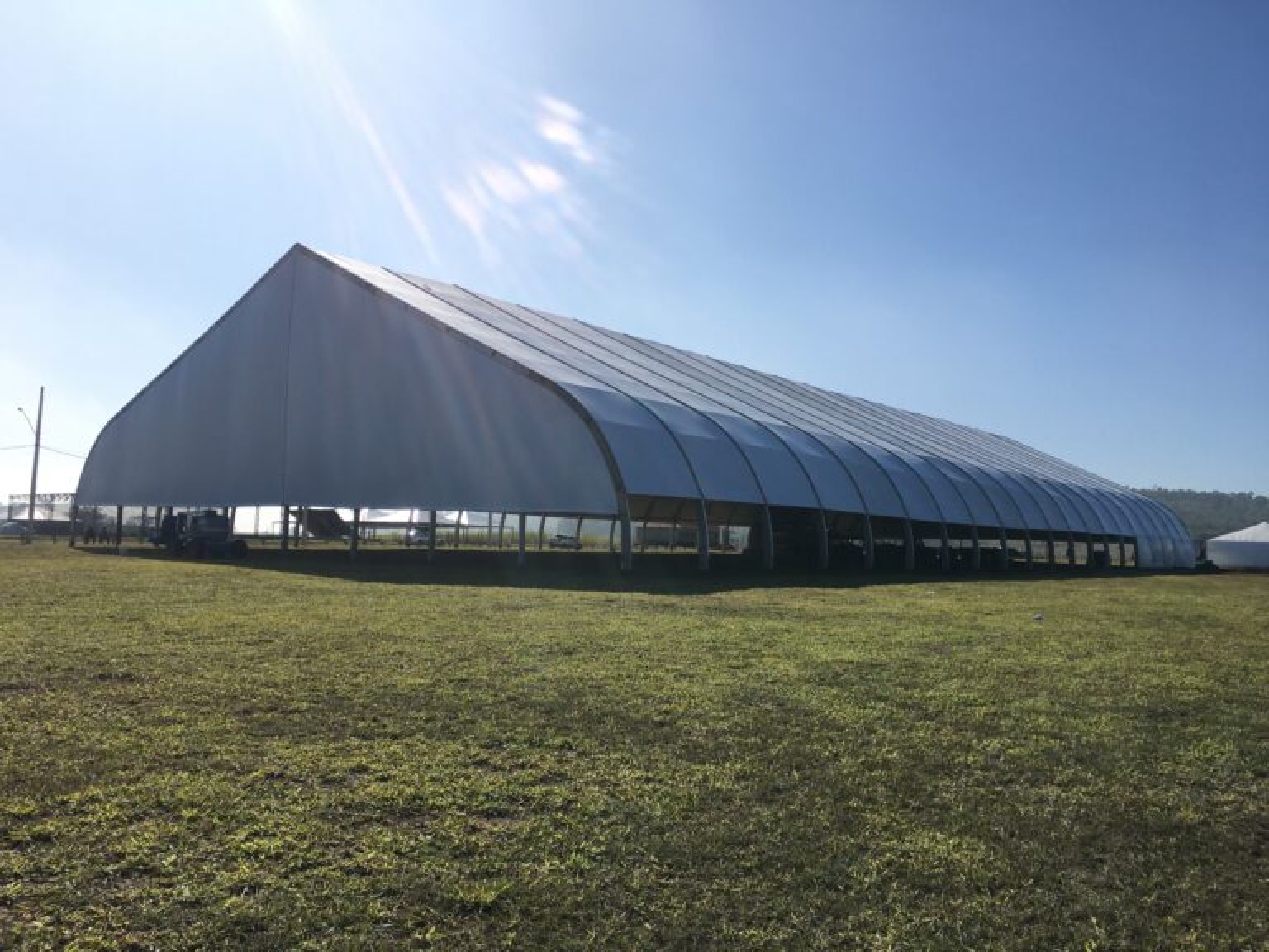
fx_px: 1063
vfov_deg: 48.2
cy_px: 476
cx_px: 634
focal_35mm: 29
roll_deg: -2.5
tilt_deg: +7.6
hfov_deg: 61.7
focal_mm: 4.15
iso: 25
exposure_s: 1/3077
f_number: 2.2
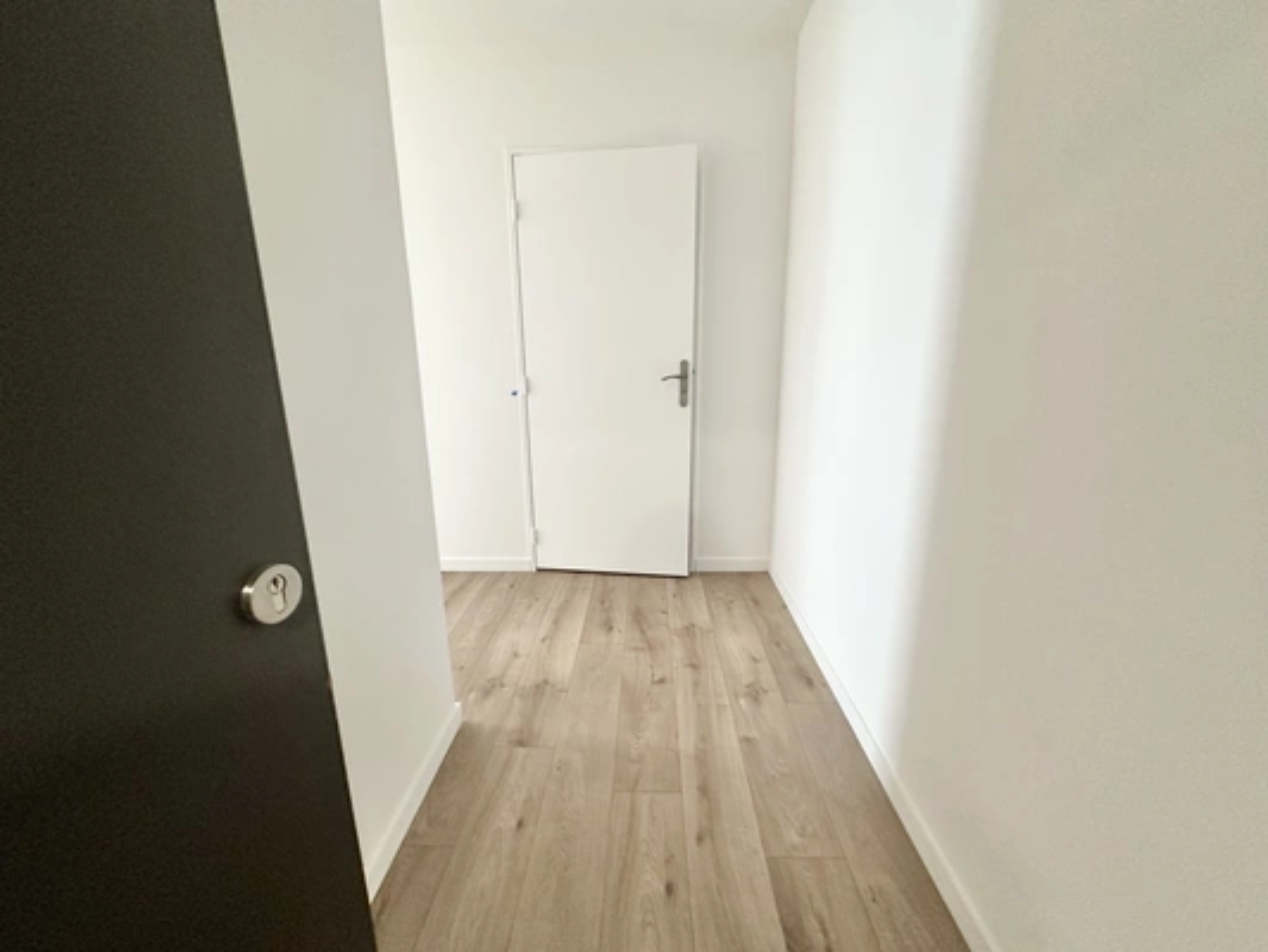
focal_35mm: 14
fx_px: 513
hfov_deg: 102.1
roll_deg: +0.8
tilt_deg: -12.7
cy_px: 476
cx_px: 634
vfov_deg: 85.7
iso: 320
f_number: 2.2
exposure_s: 1/60
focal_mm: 2.22
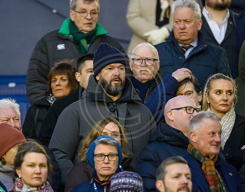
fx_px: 5993
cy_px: 129
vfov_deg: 1.8
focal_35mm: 834
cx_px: 115
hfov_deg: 2.3
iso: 8000
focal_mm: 560
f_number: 4
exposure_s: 1/250
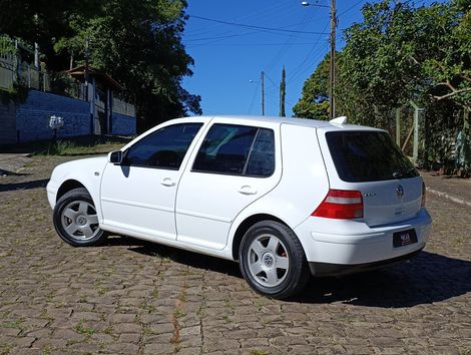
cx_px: 236
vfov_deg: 53.2
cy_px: 178
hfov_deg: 67.2
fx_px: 354
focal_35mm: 26
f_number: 1.5
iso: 72
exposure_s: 1/3891
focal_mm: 4.94
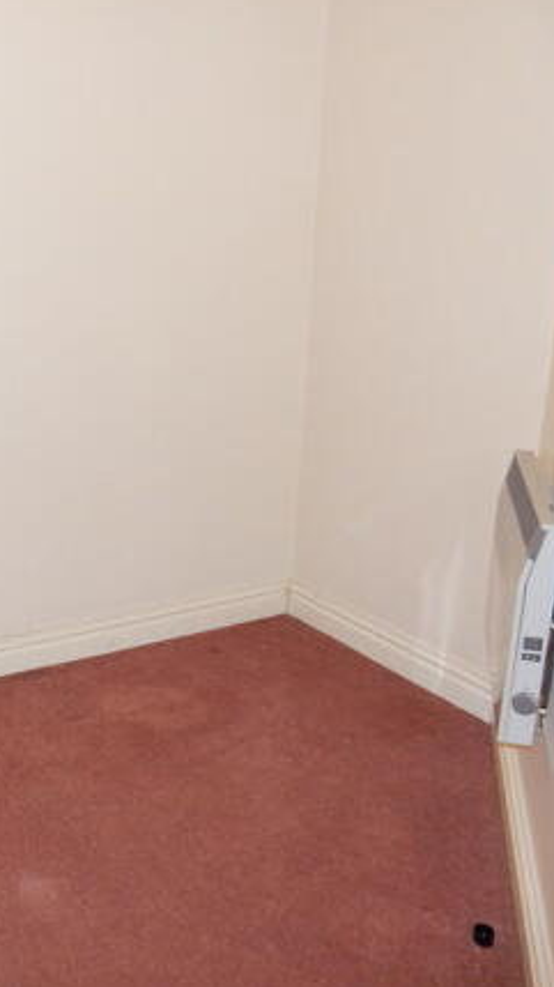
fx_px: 967
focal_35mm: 37
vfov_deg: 54.0
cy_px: 491
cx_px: -43
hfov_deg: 29.1
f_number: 3.7
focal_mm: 4.5
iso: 250
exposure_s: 1/30
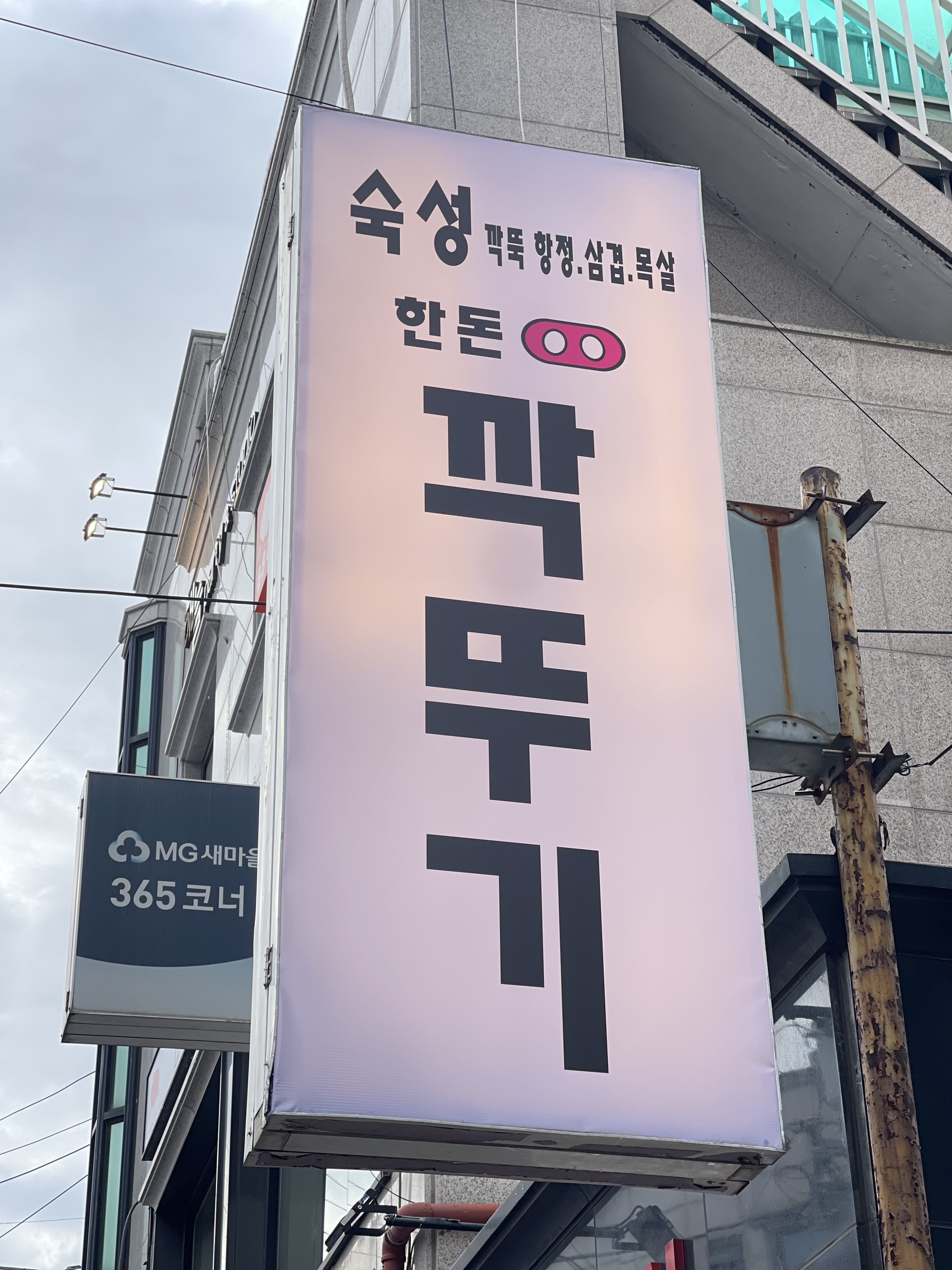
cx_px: 476
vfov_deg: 30.3
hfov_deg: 22.9
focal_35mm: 64
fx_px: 2347
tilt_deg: +31.8
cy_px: 635
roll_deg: +1.5
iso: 32
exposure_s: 1/384
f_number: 2.2
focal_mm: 7.5
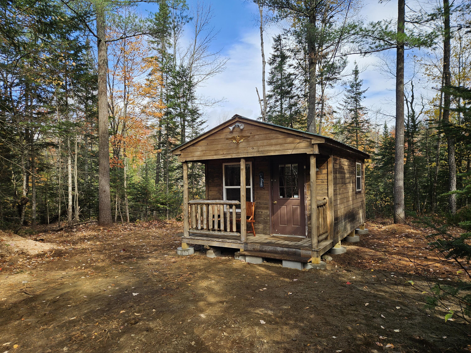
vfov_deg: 58.9
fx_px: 313
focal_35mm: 23
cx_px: 236
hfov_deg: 73.9
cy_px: 176
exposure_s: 1/677
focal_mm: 5.4
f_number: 1.8
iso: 25
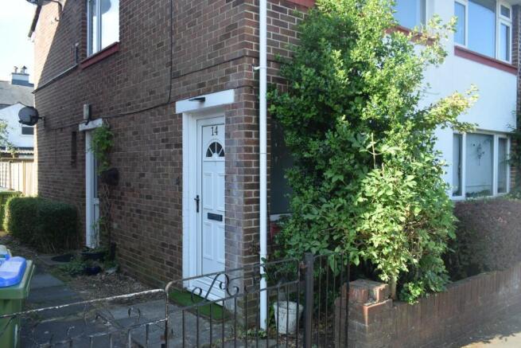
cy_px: 174
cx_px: 260
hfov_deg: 59.5
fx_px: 456
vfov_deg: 41.7
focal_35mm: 32
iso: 200
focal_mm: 21
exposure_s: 1/160
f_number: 6.3
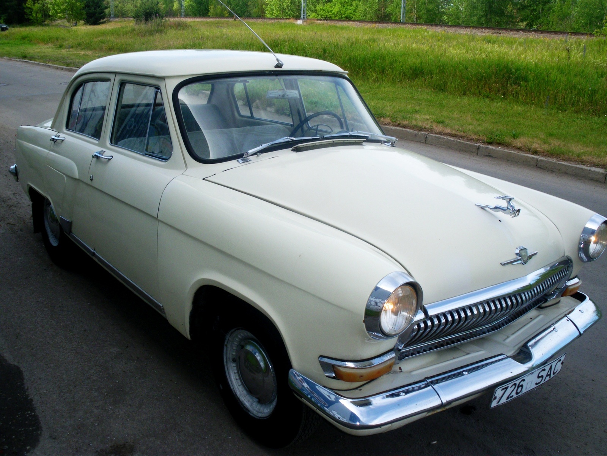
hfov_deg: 51.4
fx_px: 631
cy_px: 228
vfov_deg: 39.7
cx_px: 304
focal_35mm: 36
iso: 100
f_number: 5.4
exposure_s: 1/250
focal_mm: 6.3
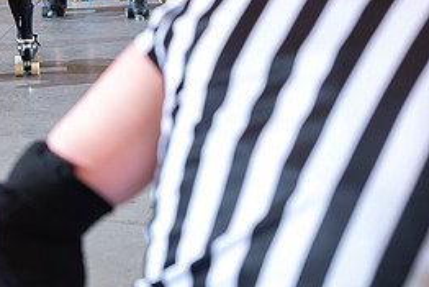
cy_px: 14
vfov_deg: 13.3
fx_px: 1216
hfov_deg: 19.7
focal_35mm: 102
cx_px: 65
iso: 640
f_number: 5.6
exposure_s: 1/160
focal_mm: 46
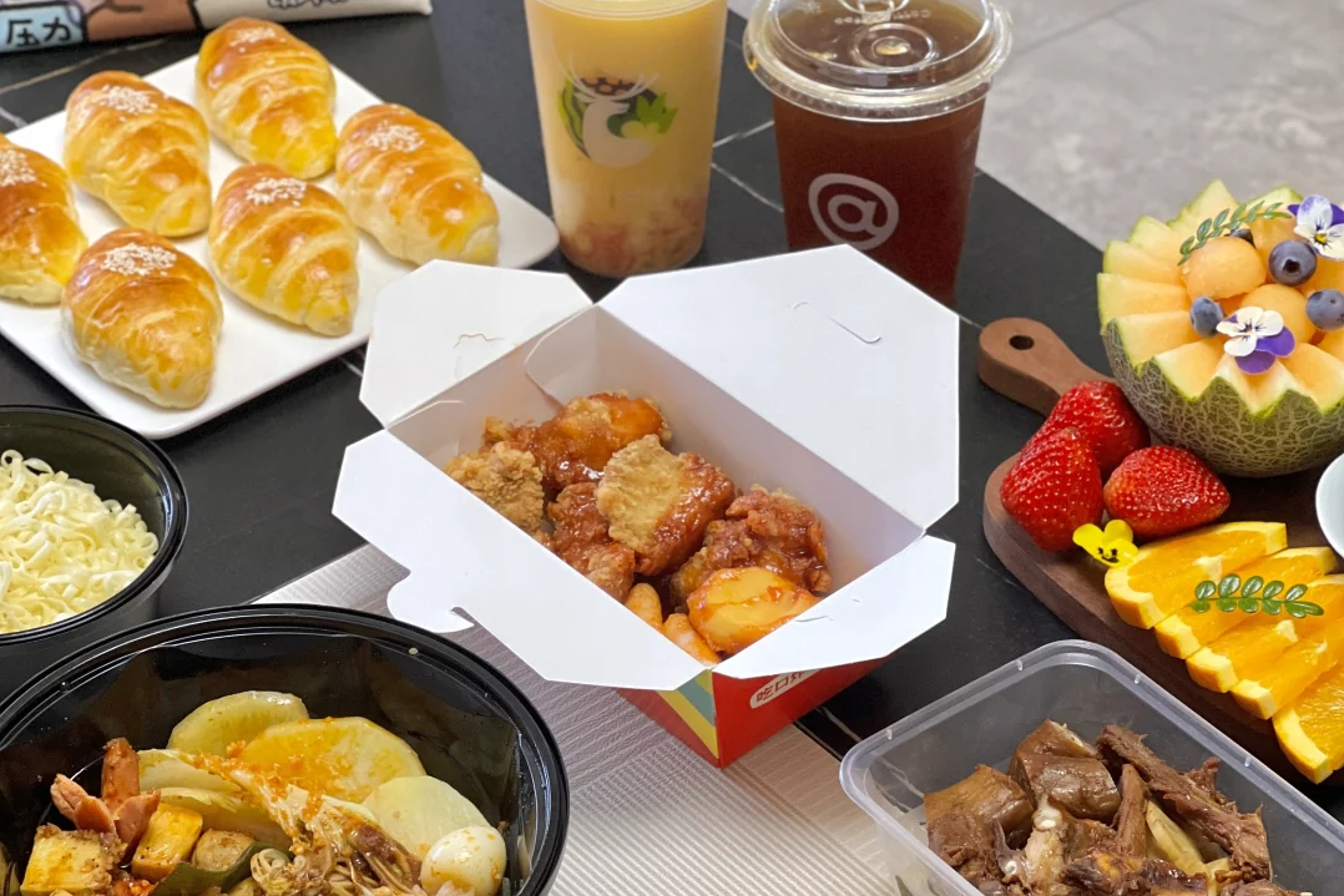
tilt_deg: -40.6
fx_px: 3995
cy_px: 665
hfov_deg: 19.1
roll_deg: -0.6
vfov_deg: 12.8
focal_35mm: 107
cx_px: 672
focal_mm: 9
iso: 200
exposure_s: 1/40
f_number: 2.8
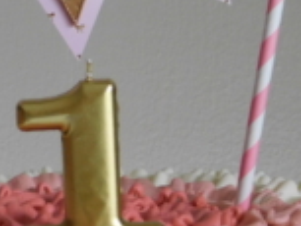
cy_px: 32
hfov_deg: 6.6
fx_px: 2593
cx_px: 43
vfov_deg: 5.0
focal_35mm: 298
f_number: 4.5
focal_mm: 16.1
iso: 250
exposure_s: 1/30
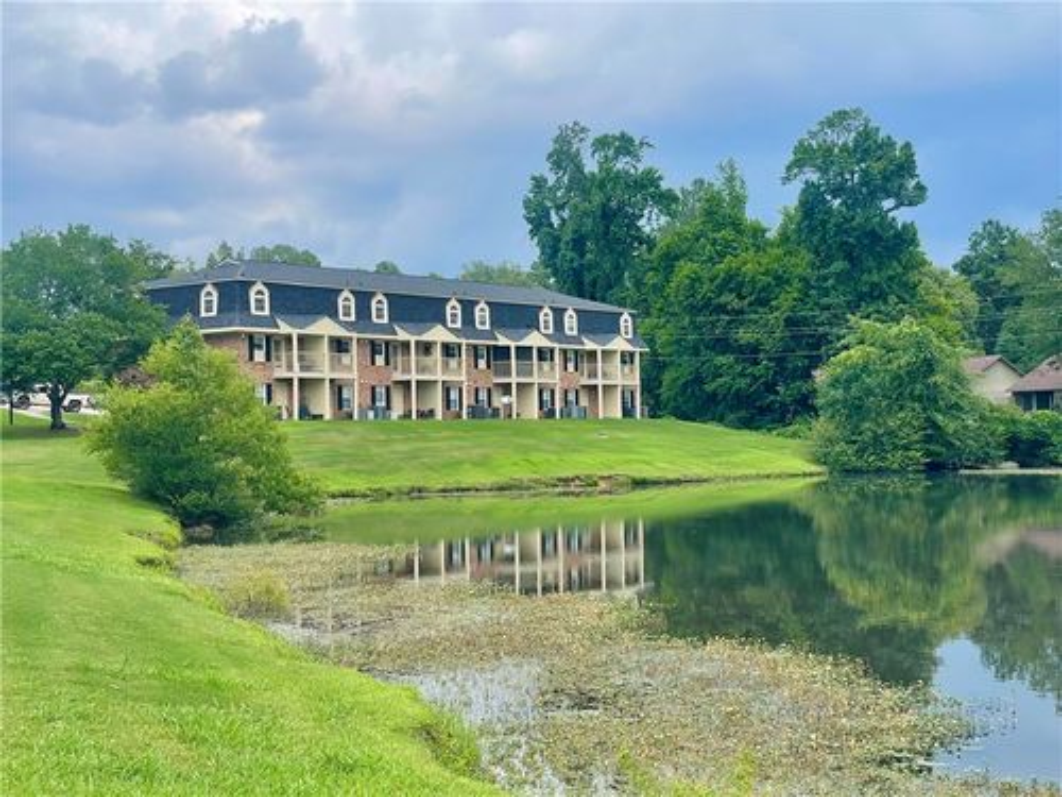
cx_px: 531
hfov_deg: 36.8
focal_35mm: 52
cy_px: 398
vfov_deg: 28.0
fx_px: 1595
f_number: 2
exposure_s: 1/1199
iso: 25
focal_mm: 6
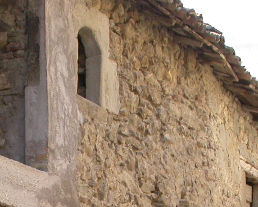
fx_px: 978
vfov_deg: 11.9
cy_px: 235
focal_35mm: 128
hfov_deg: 15.0
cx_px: 70
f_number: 5.1
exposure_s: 1/136
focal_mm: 9.8
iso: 100
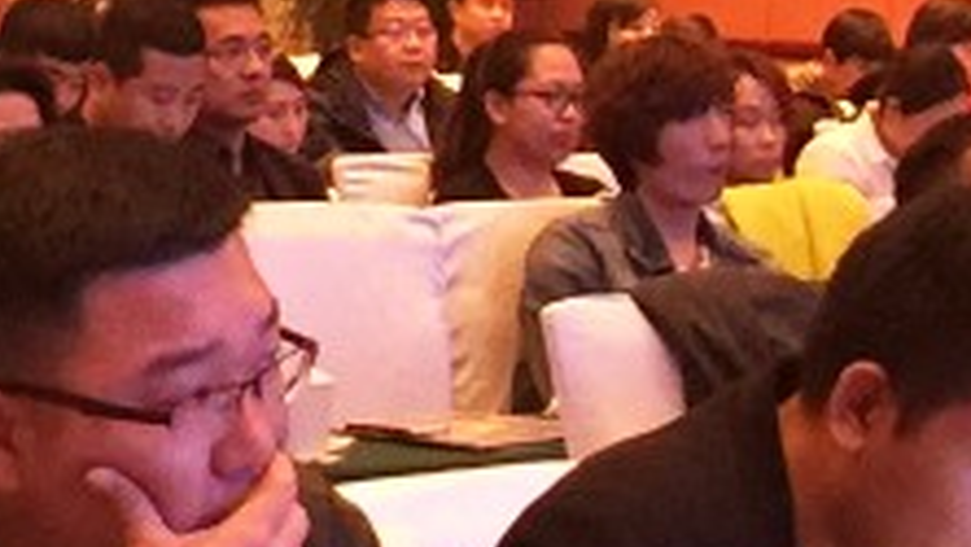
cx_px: 1225
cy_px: -407
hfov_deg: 9.3
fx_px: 5872
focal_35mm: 228
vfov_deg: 5.3
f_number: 2.2
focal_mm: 4.15
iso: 100
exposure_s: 1/10
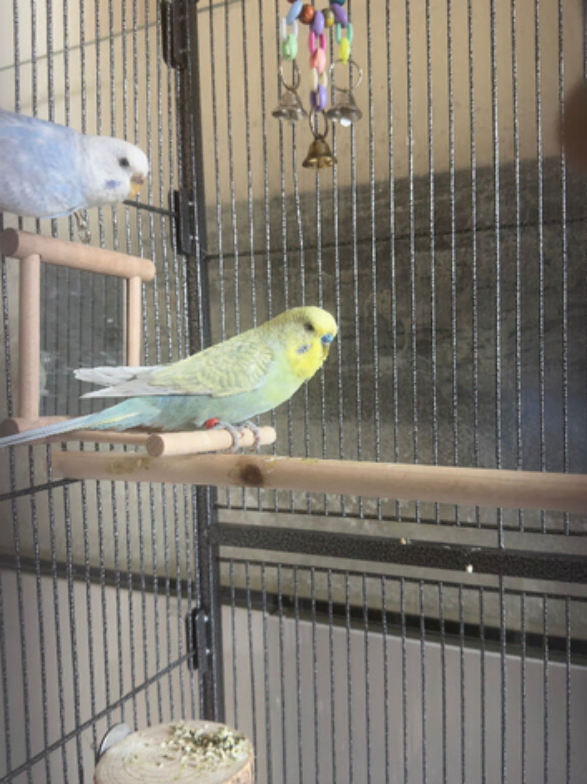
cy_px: 392
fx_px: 701
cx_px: 294
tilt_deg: -4.1
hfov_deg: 45.4
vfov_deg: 58.4
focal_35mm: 31
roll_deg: +1.1
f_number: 1.78
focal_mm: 6.76
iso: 320
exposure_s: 1/40
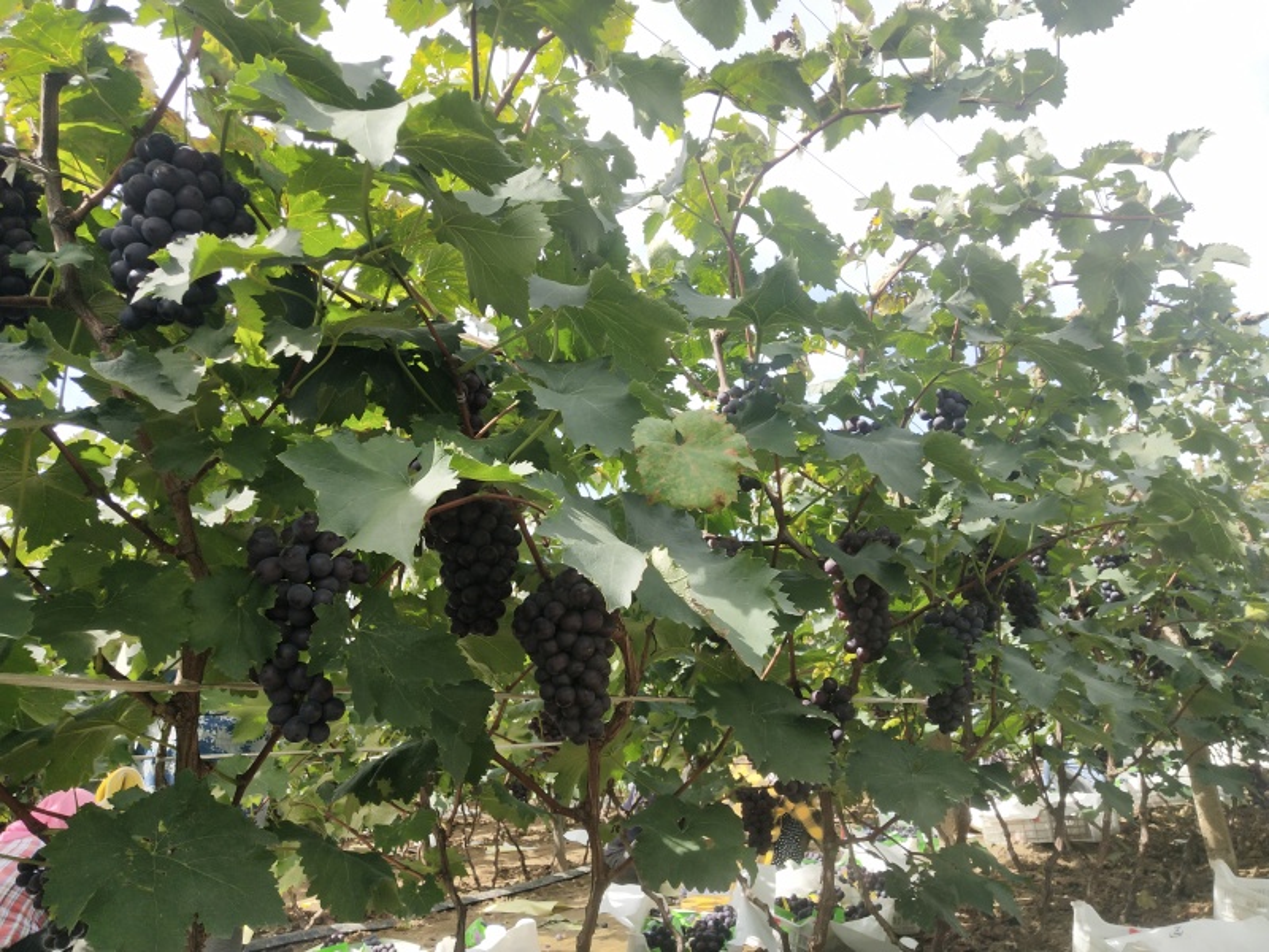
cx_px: 634
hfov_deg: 60.0
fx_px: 1100
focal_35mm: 30
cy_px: 476
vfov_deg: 46.8
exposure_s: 1/721
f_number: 1.8
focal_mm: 3.95
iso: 111
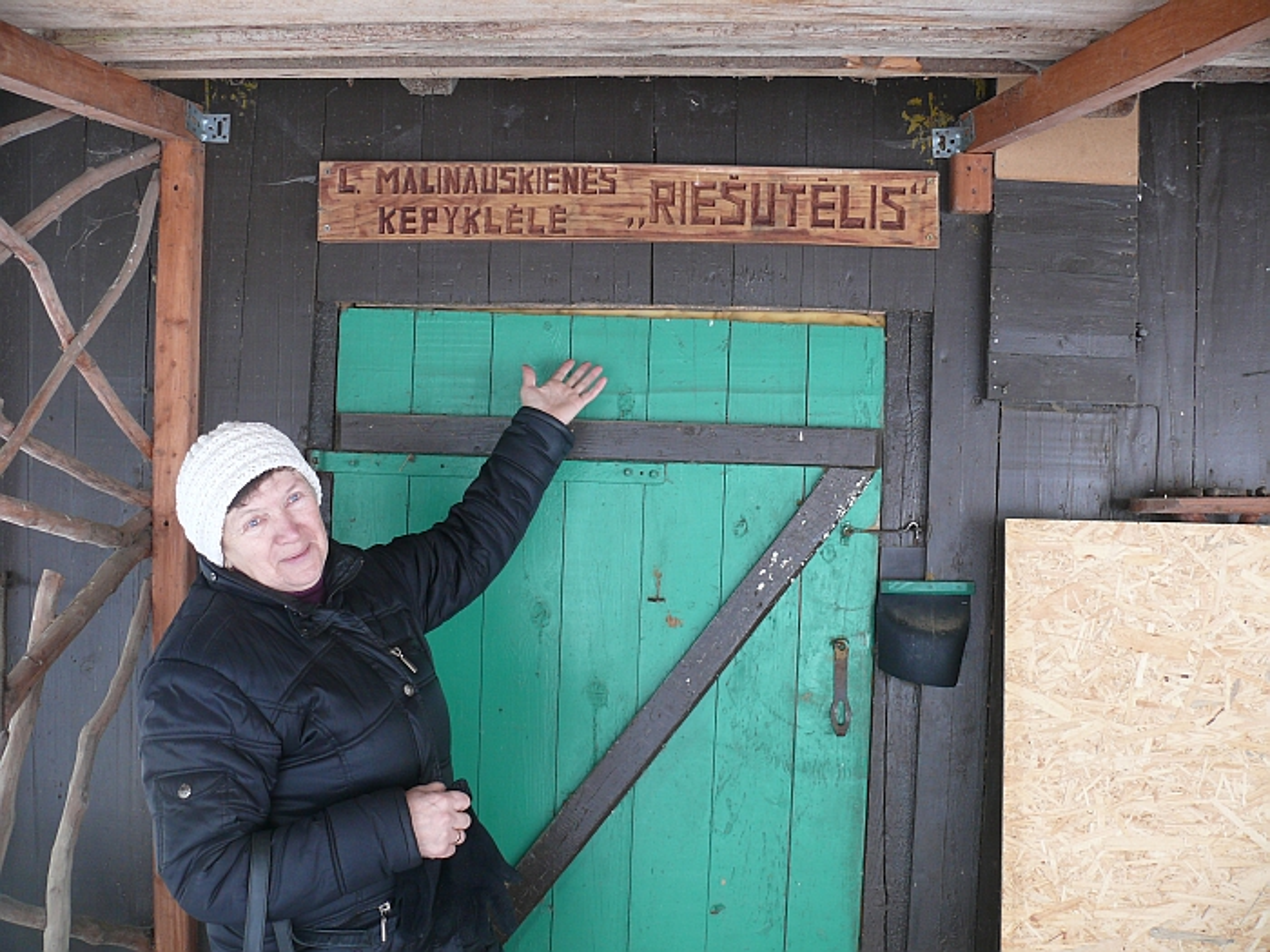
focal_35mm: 35
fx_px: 1284
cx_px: 635
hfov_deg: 52.6
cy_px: 476
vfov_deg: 40.7
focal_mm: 7.4
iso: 125
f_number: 2.8
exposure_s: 1/30
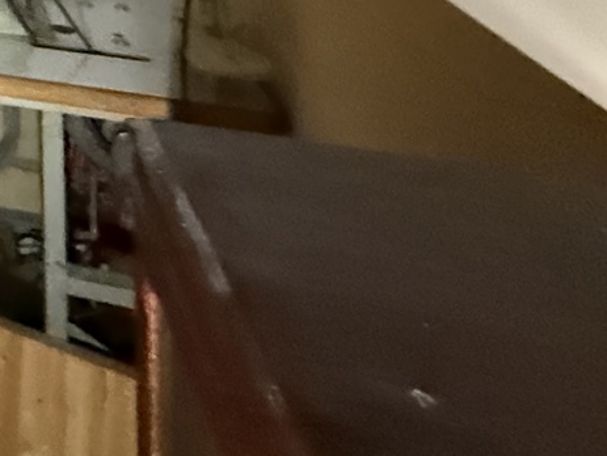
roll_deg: +1.0
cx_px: -485
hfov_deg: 21.5
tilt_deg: -4.2
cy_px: -411
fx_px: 1018
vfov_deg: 18.4
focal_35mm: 58
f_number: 2.2
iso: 1600
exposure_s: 1/48
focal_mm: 2.22
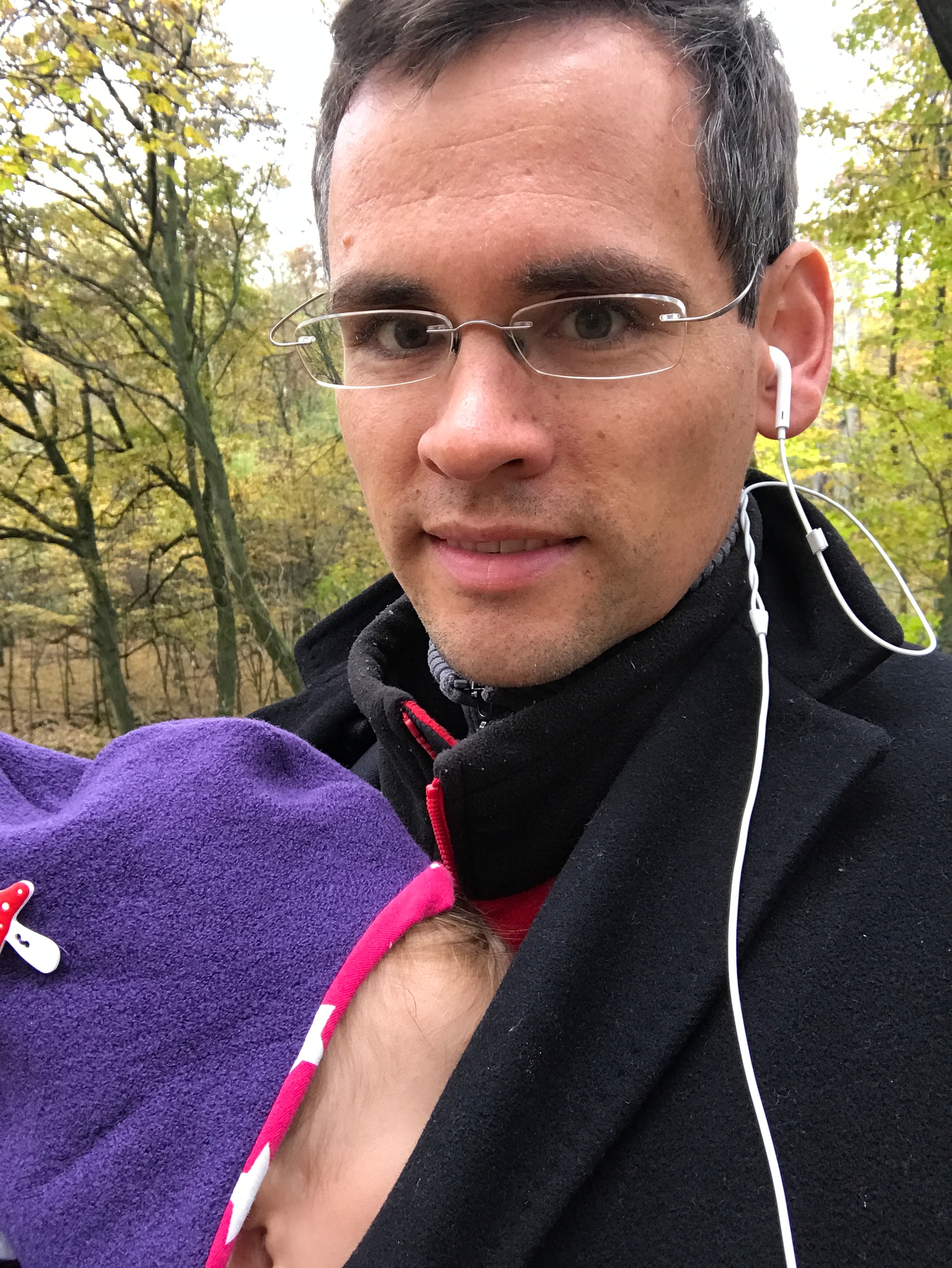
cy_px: 634
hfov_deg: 44.2
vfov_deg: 56.8
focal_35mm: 32
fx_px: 1172
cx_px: 476
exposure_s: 1/33
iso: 80
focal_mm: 2.87
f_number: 2.2
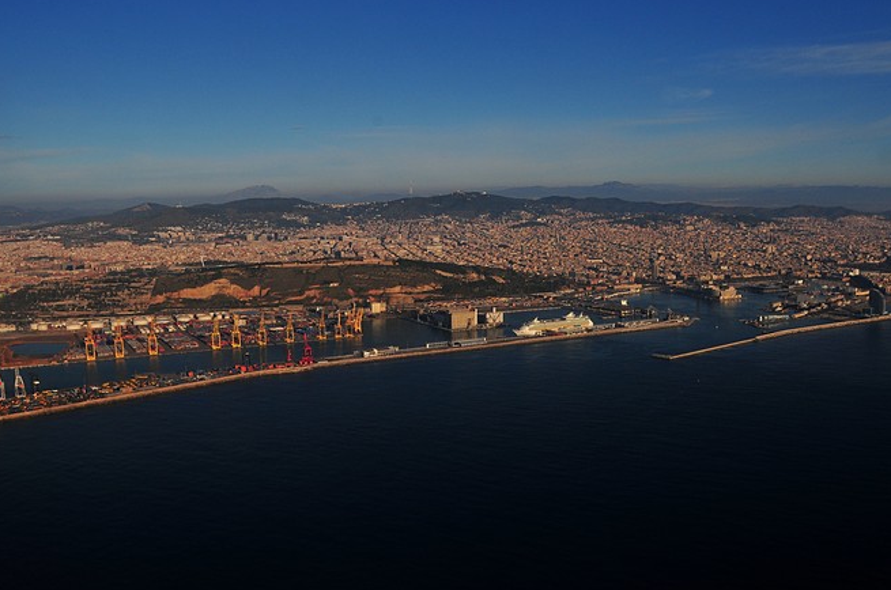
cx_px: 450
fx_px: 815
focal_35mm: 33
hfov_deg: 57.3
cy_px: 267
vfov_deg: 39.8
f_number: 11
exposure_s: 1/500
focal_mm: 18
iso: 200
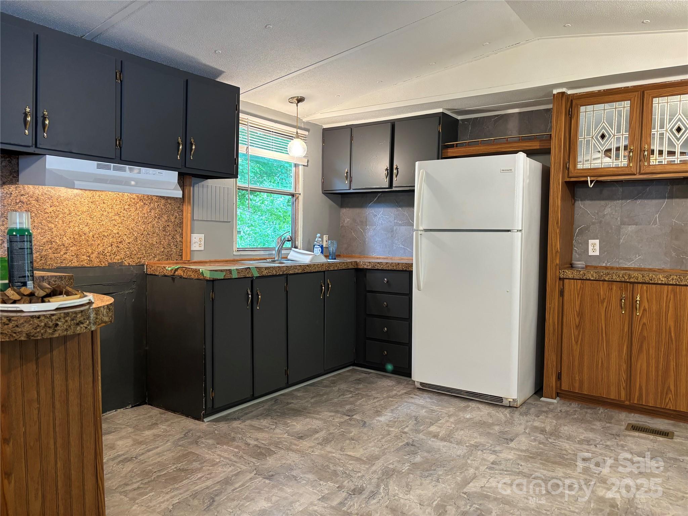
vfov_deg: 53.1
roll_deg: -1.9
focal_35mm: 26
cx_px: 344
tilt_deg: -2.5
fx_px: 517
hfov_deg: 67.3
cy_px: 258
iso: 200
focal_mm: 5.96
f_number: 1.6
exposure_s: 1/60
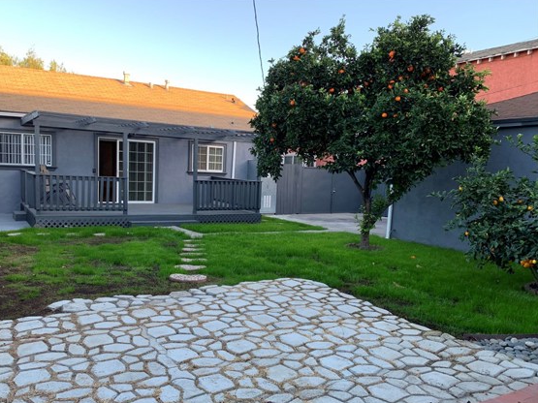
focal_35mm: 30
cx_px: 230
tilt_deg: -6.6
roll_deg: -1.9
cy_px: 228
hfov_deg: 59.7
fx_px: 466
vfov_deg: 46.7
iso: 25
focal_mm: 4.25
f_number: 1.8
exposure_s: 1/122
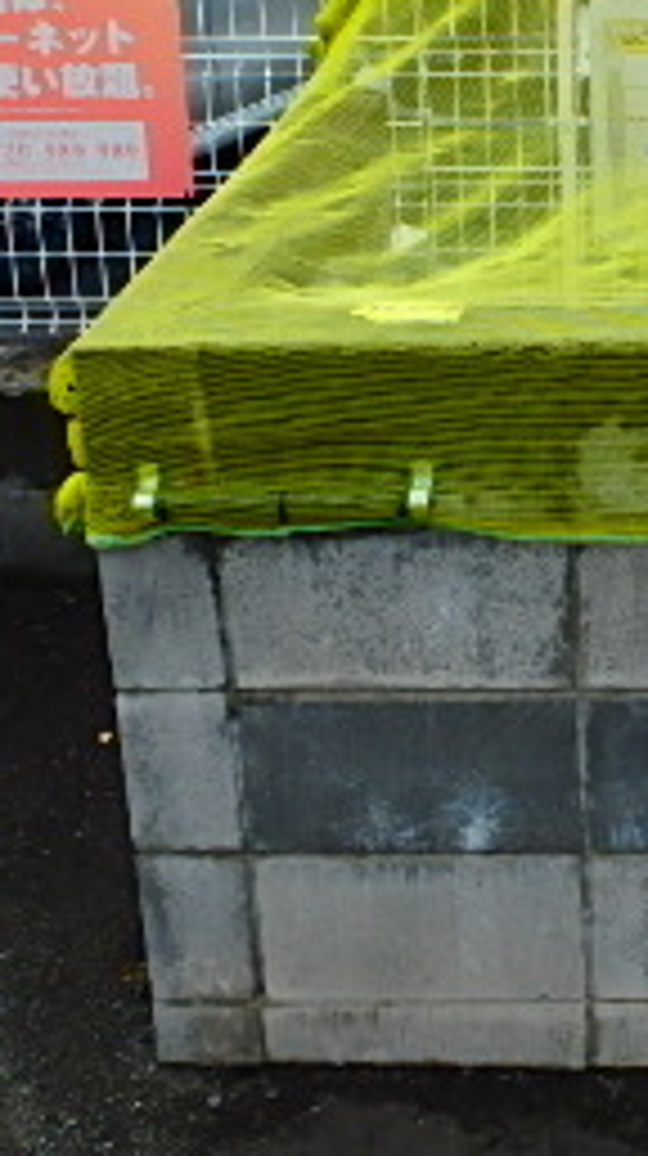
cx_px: 734
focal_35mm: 57
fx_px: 1746
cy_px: 297
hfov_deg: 20.0
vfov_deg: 35.9
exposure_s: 1/320
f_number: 3.5
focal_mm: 3.7
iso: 125
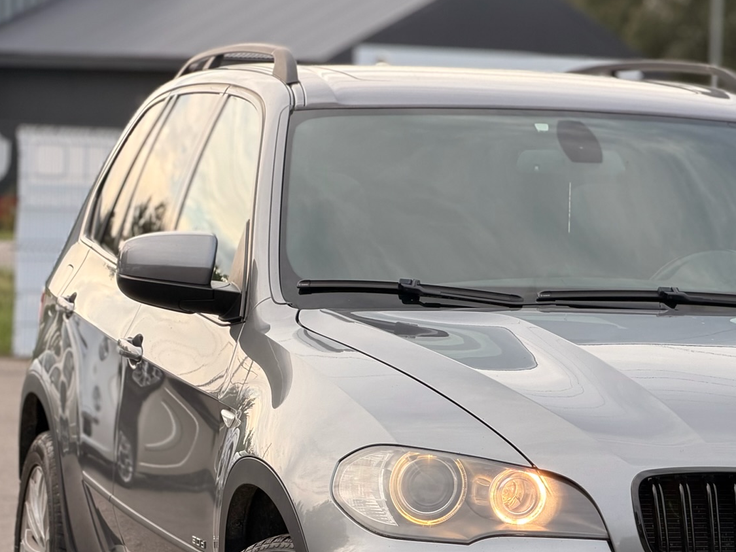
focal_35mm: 182
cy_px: 495
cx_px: 600
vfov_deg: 8.1
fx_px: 3870
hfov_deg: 10.8
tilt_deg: -5.6
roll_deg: -0.6
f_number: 2.8
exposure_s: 1/121
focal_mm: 16.89
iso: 40
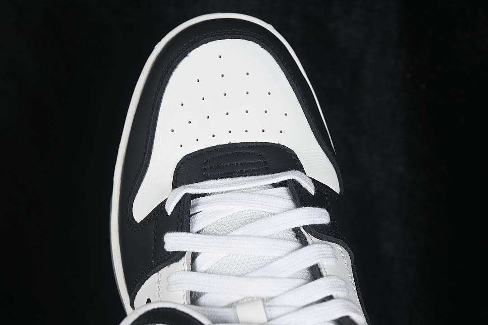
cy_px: 162
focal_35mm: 75
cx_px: 244
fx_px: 1017
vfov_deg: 18.2
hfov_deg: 27.0
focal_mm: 50
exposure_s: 1/60
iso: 160
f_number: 7.1
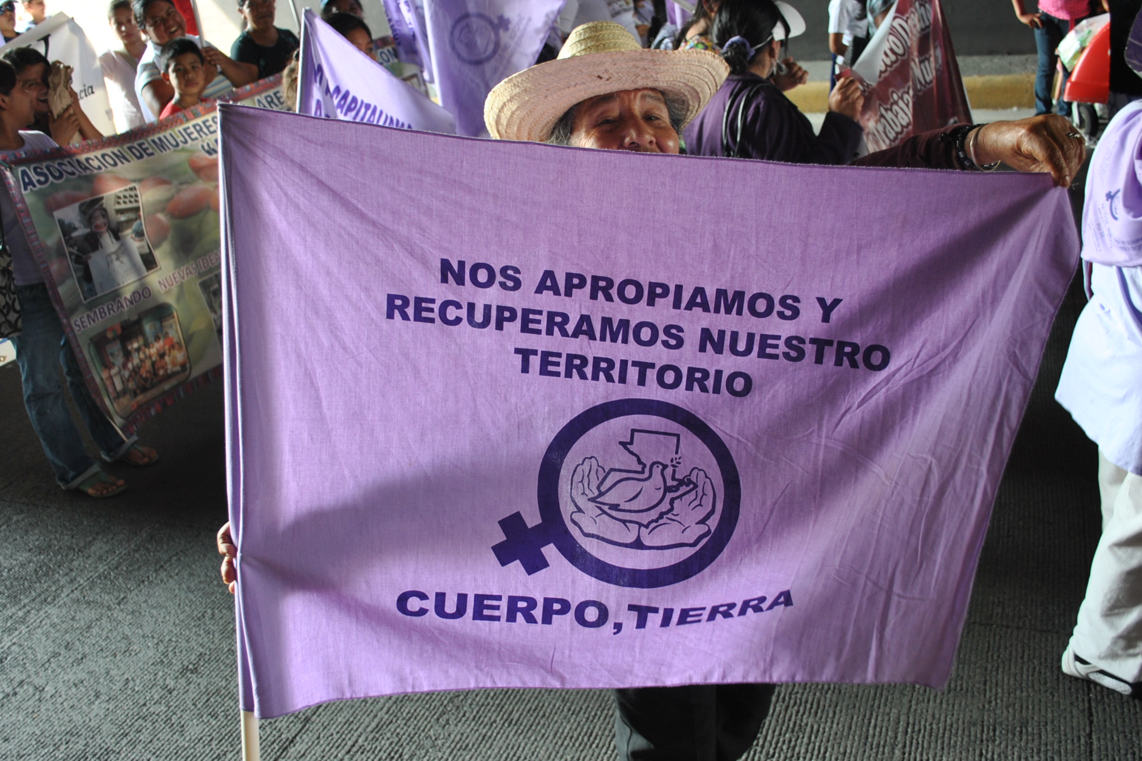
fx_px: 1078
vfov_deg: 38.9
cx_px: 560
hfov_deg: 55.8
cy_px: 390
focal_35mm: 34
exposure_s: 1/30
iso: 220
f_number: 4
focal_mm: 22
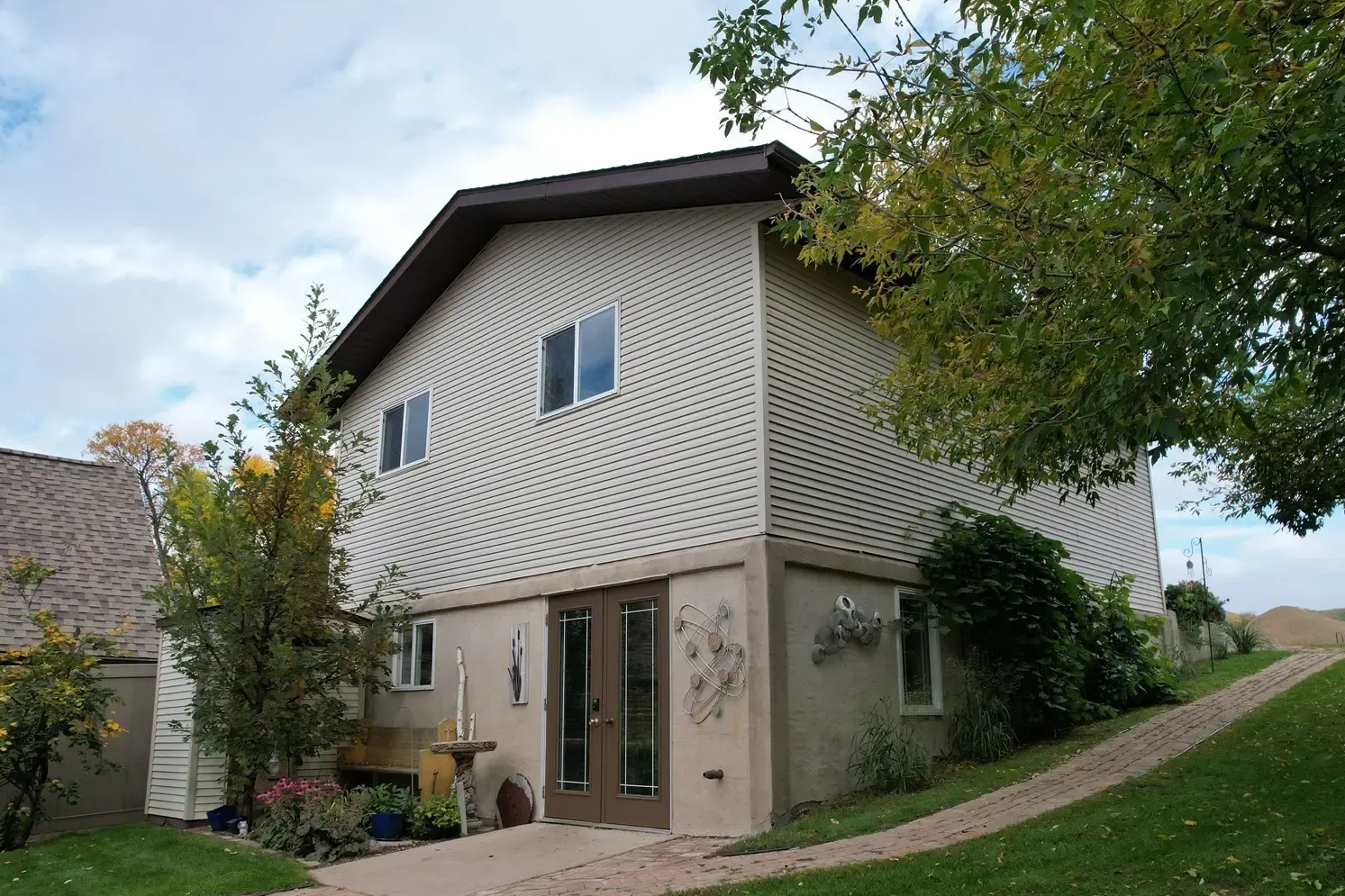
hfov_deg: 71.5
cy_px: 504
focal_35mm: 25
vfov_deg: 51.1
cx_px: 686
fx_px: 934
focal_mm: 8.38
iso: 100
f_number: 2.8
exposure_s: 1/1000
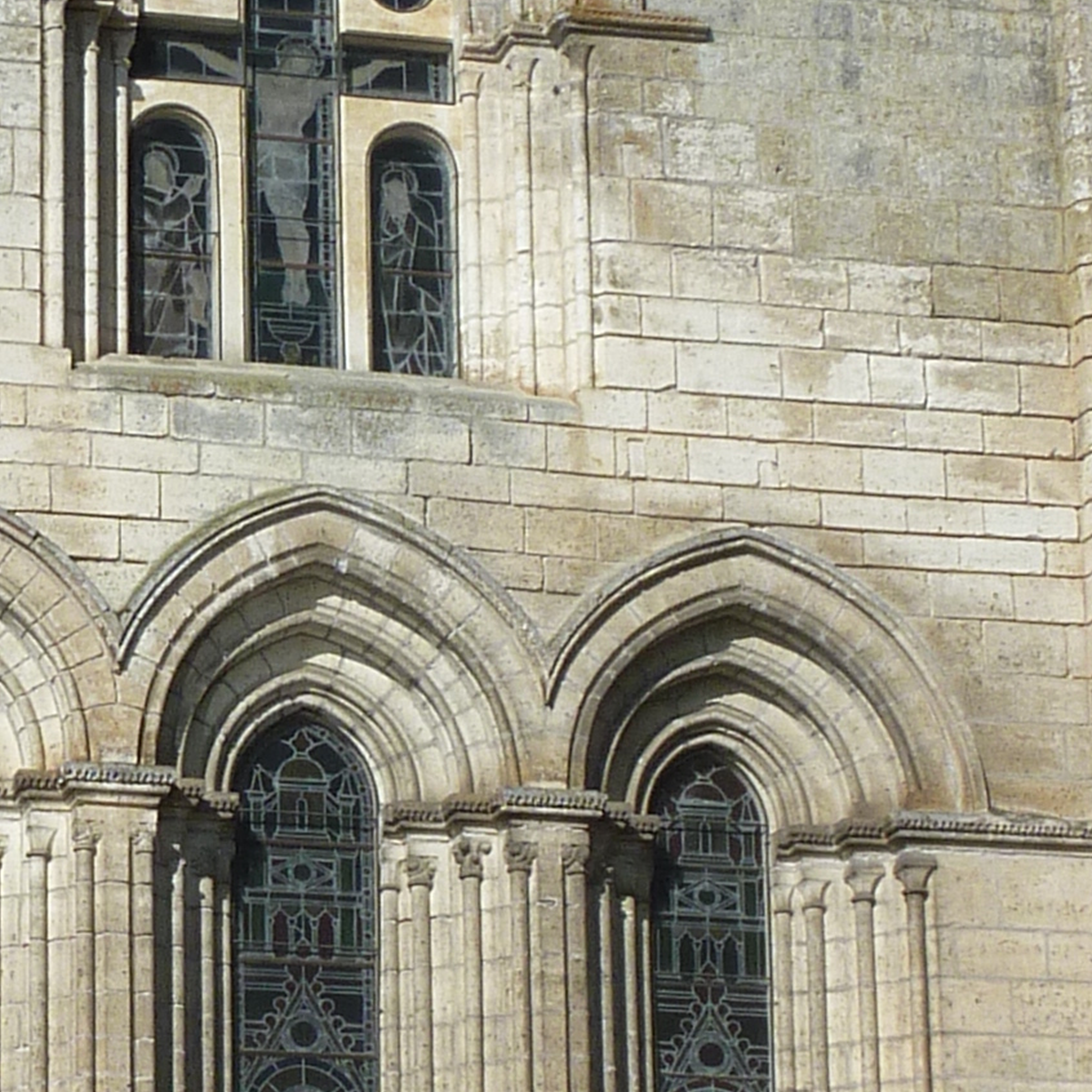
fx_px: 5032
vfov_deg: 12.4
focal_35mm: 141
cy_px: 808
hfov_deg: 12.3
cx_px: 186
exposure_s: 1/640
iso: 80
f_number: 5.6
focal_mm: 6.1
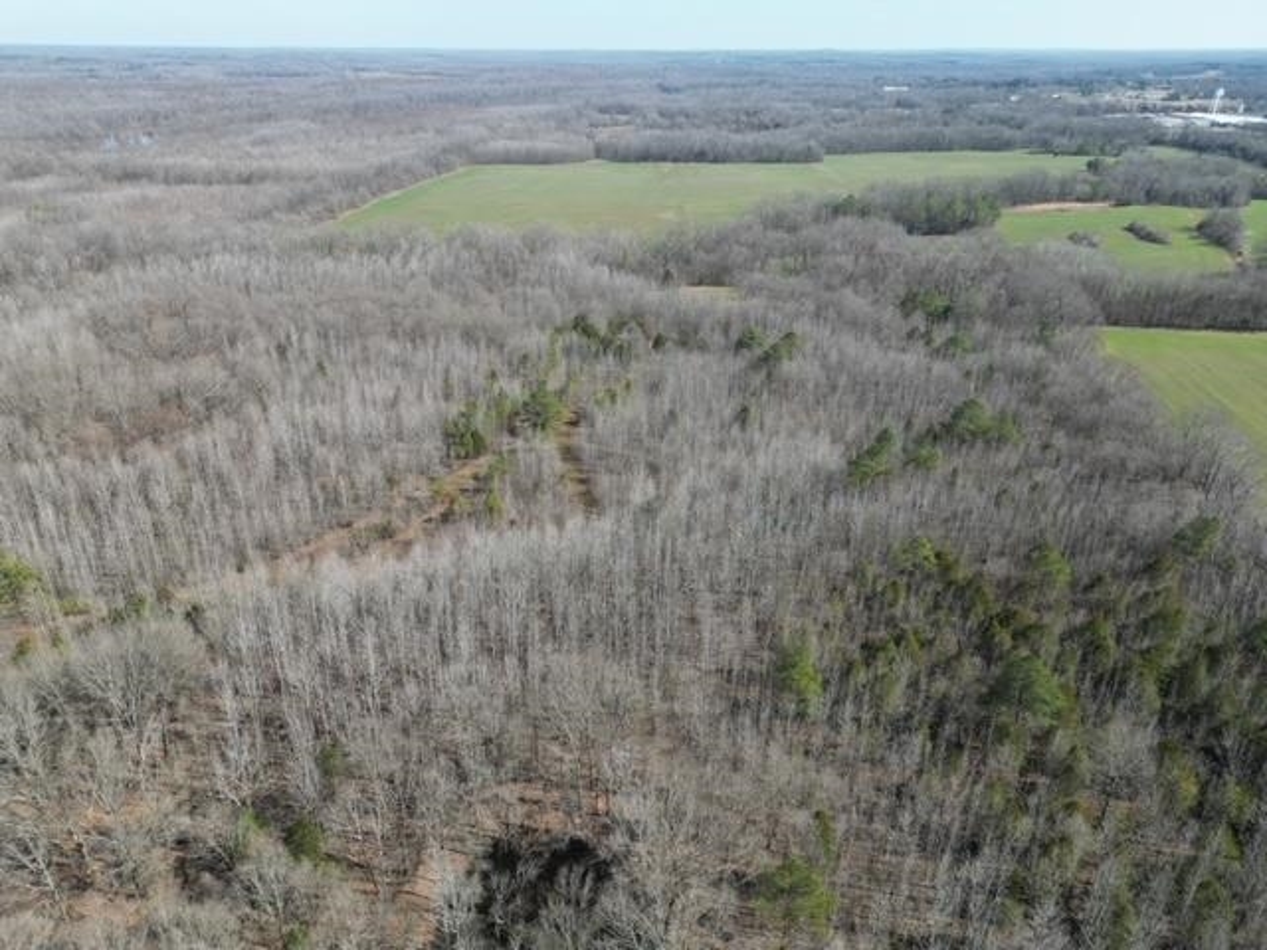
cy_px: 475
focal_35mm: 24
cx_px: 634
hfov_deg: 71.6
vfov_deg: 56.8
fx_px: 878
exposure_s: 1/1600
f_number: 1.7
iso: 110
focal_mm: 6.72
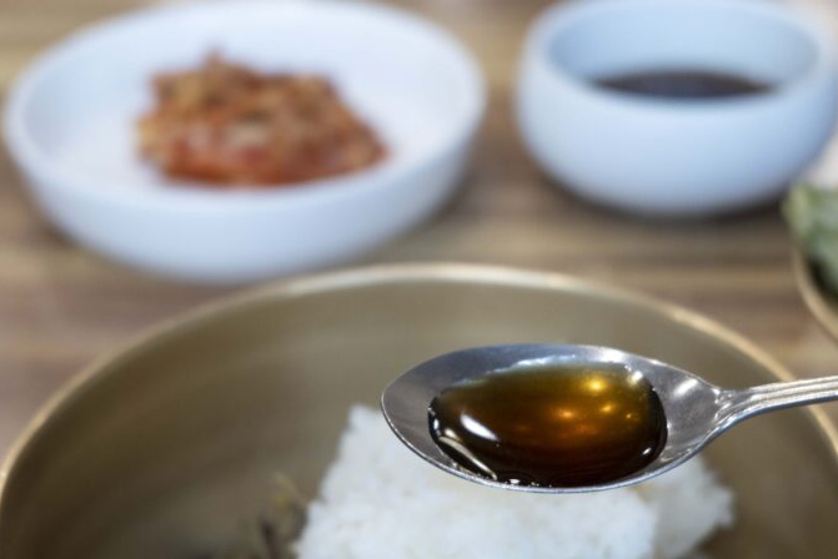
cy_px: 386
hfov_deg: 22.6
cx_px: 395
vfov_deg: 15.2
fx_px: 2096
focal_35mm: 90
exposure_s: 1/60
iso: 640
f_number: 5.6
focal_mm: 59
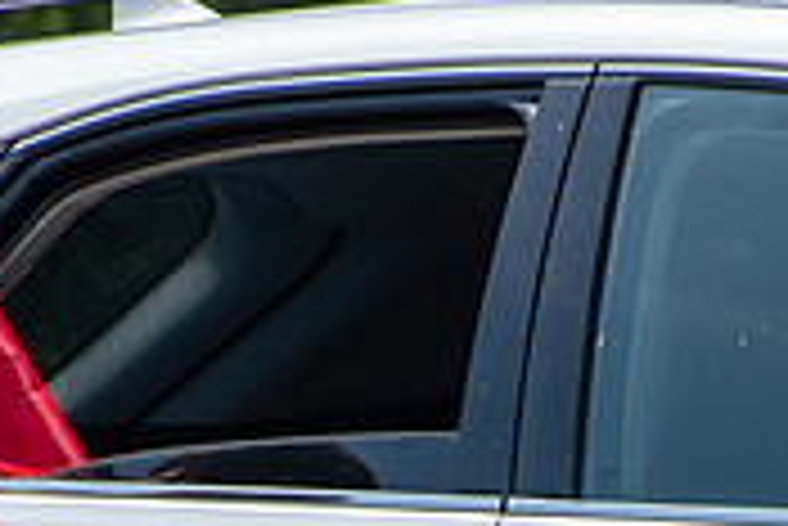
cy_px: 749
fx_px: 26156
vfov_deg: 1.2
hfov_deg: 1.7
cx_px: 302
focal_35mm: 1194
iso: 400
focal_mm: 240
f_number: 6
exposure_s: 1/2000
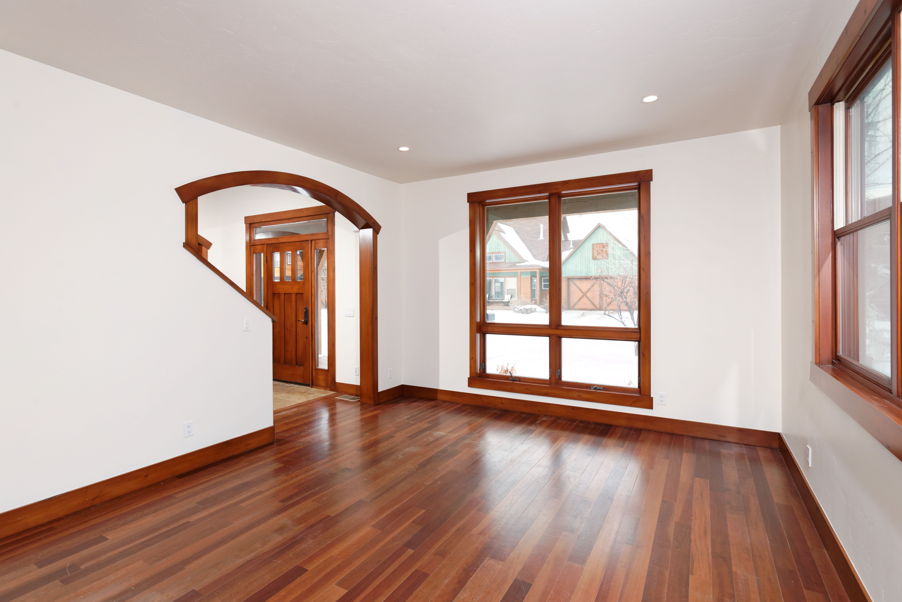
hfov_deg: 93.3
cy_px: 301
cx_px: 451
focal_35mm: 17
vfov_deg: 70.5
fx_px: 426
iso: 500
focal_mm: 17
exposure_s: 1/50
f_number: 8
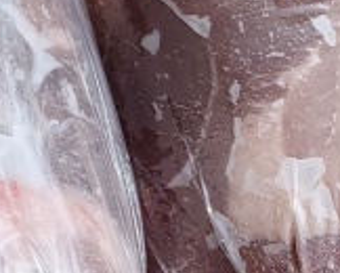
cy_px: -139
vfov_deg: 11.4
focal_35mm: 130
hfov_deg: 12.0
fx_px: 1310
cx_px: -470
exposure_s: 1/100
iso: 200
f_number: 1.9
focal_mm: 5.52
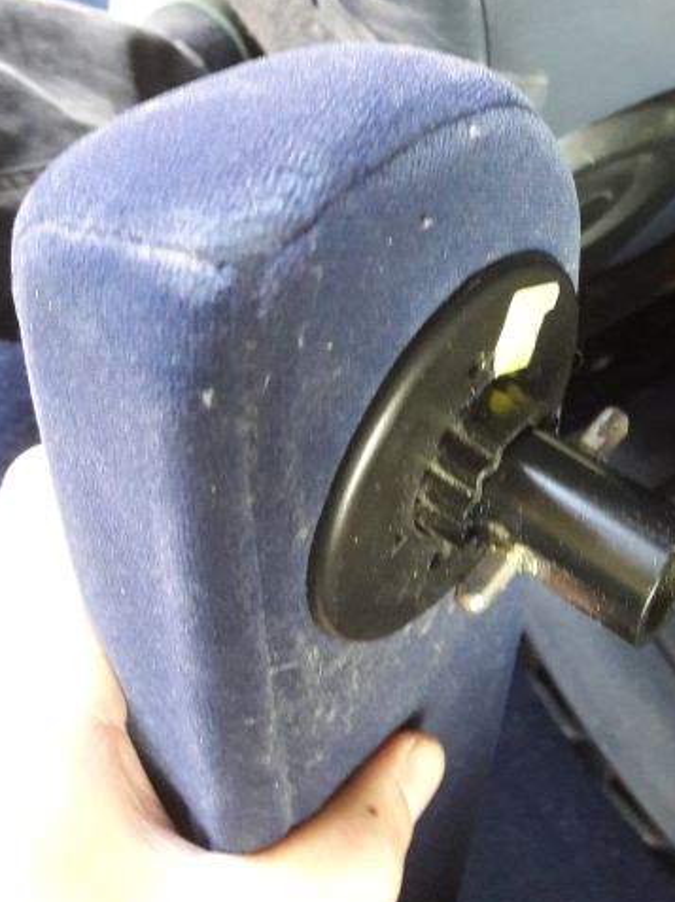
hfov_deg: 30.6
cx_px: 461
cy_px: 202
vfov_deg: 39.1
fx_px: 1224
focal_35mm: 47
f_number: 1.9
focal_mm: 3.7
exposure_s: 1/17
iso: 320
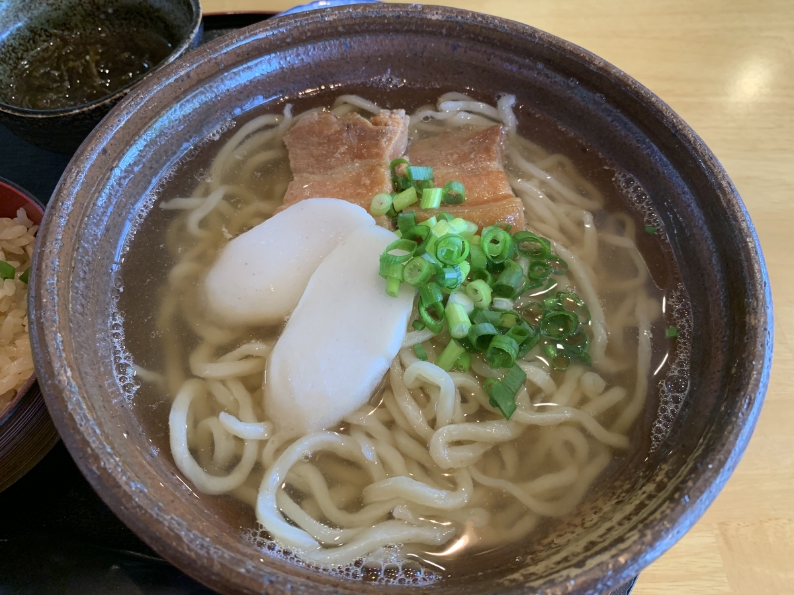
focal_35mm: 26
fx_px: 596
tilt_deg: -59.2
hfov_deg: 67.3
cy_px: 298
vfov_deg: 53.1
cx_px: 397
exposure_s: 1/60
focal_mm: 4.25
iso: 250
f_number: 1.8
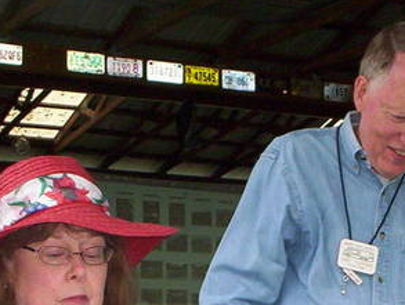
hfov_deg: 18.5
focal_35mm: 105
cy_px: 319
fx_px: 1231
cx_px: 336
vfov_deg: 13.9
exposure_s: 1/60
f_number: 4.5
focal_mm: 4.99
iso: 140
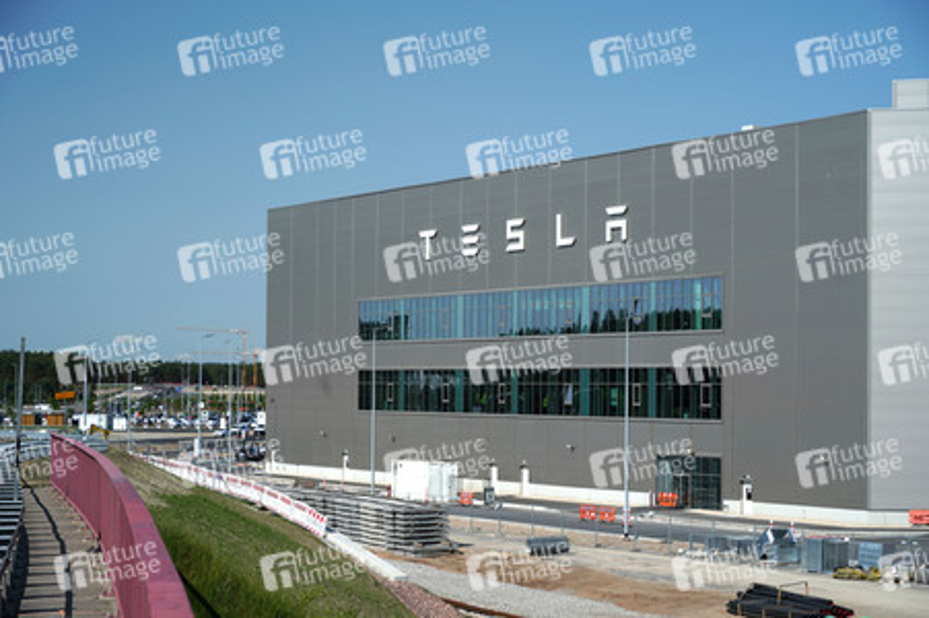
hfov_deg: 23.7
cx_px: 464
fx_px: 2218
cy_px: 309
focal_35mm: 86
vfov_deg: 15.9
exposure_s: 1/160
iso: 100
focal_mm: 86
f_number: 8
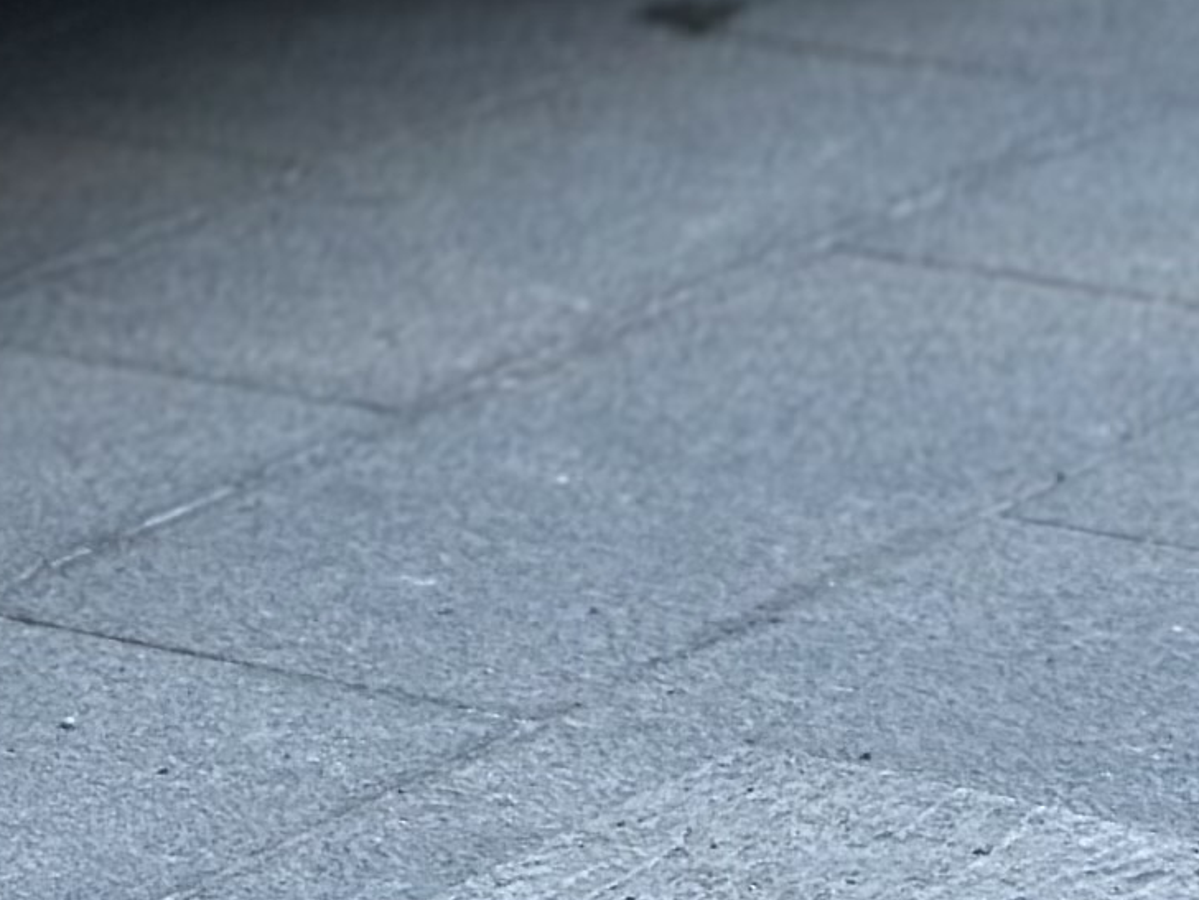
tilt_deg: -6.9
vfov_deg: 5.5
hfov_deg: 7.1
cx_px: -1472
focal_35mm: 266
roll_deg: +1.4
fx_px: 9213
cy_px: -842
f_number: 1.78
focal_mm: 6.86
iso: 80
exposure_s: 1/1085
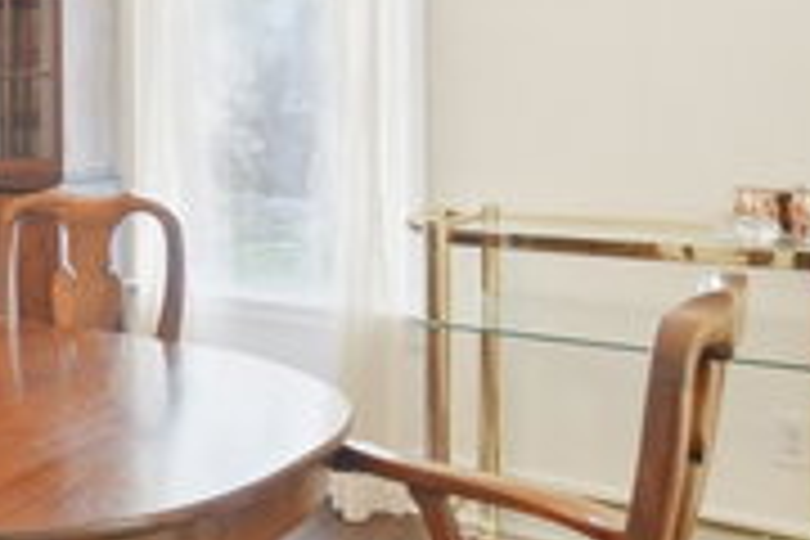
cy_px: 117
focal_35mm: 48
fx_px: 1080
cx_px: -97
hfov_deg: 34.9
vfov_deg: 27.6
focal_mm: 12
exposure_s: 1.3
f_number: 8
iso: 250
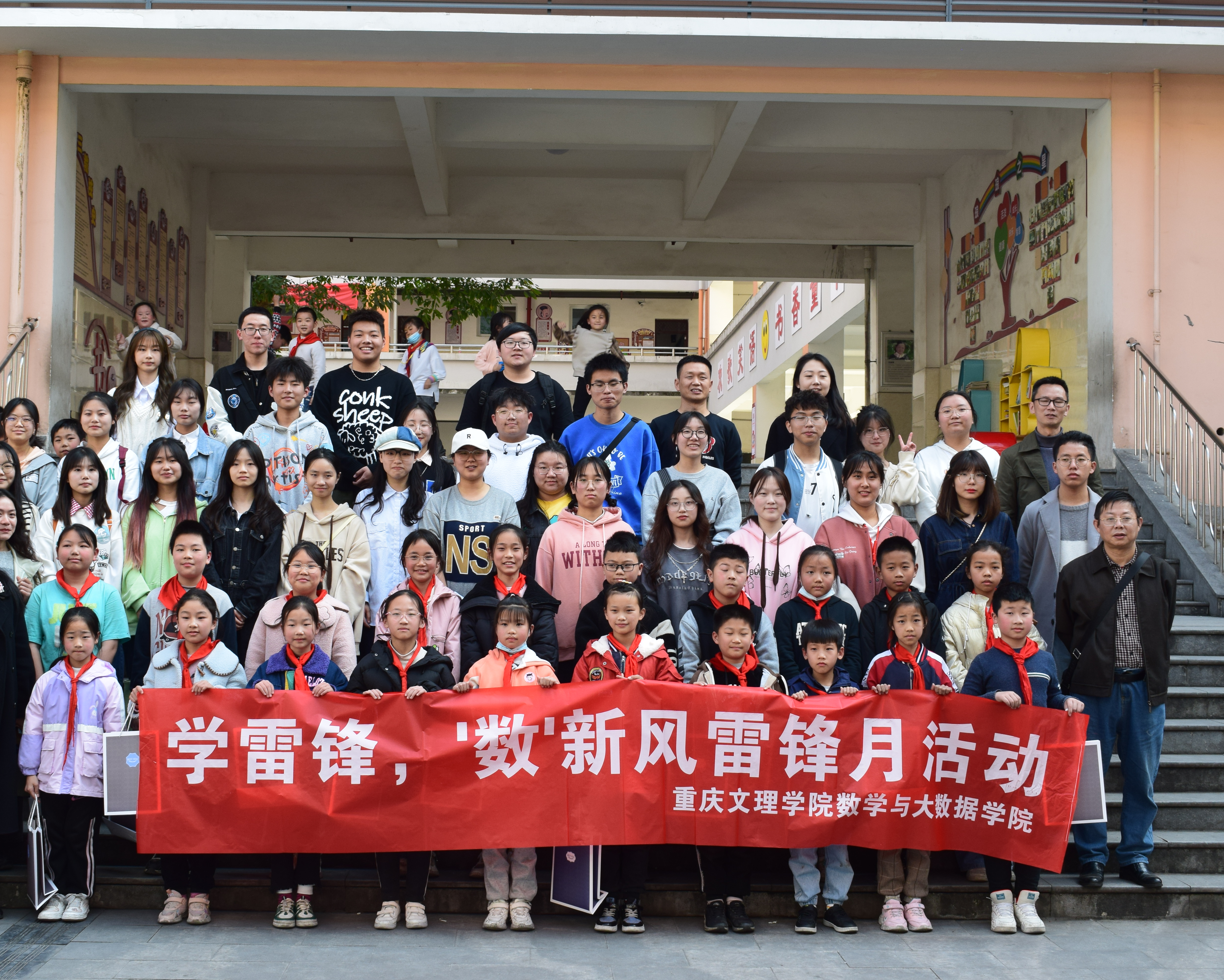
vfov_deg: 29.7
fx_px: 1848
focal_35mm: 51
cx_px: 541
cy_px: 488
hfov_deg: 36.6
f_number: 9
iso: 400
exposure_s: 1/125
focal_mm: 30
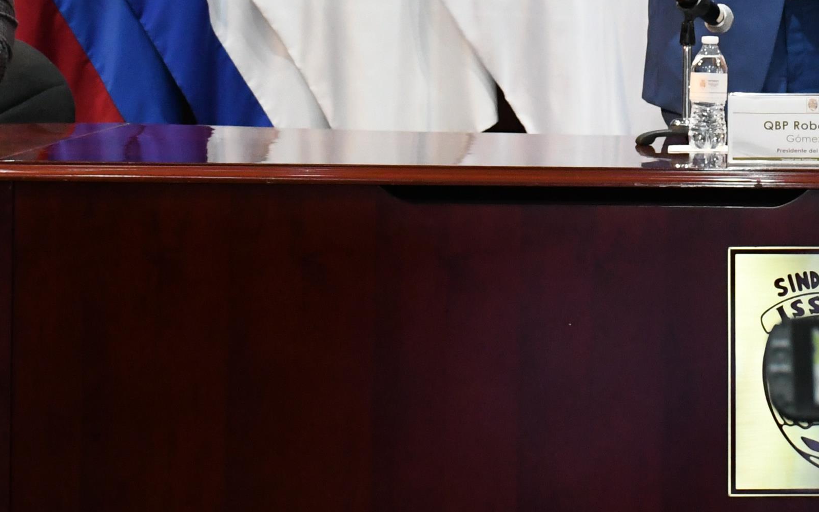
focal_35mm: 128
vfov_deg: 10.1
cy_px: -117
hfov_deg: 16.1
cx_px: 725
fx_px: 2857
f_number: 5
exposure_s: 1/100
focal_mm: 32
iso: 3200
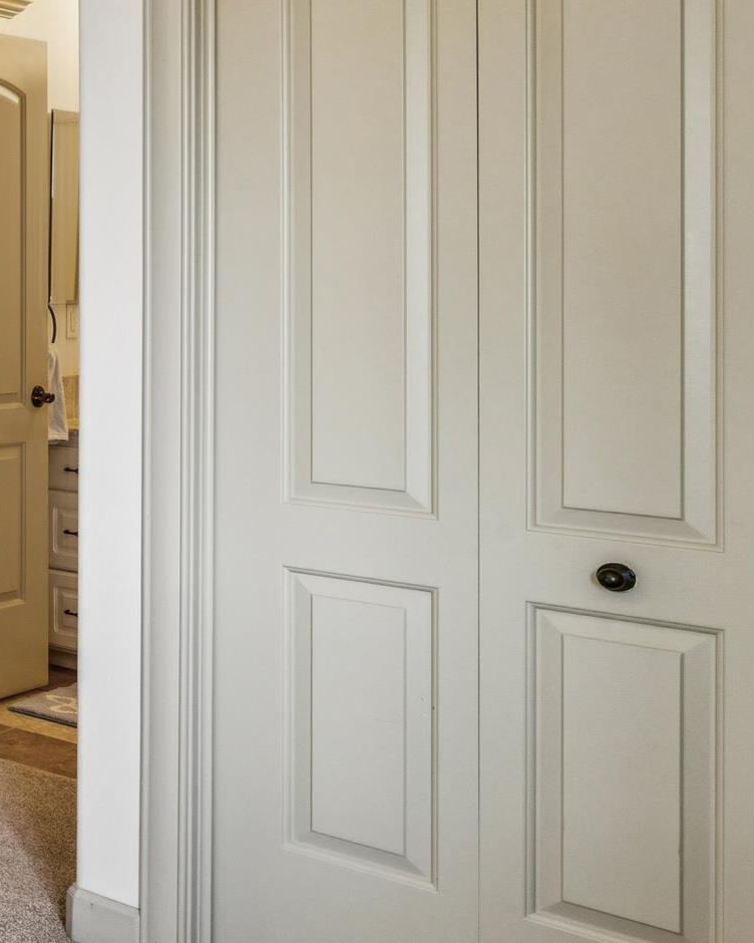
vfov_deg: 38.3
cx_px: -728
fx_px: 1334
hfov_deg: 19.4
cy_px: 287
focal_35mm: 48
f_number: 13
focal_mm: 15.6
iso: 400
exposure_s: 1/5
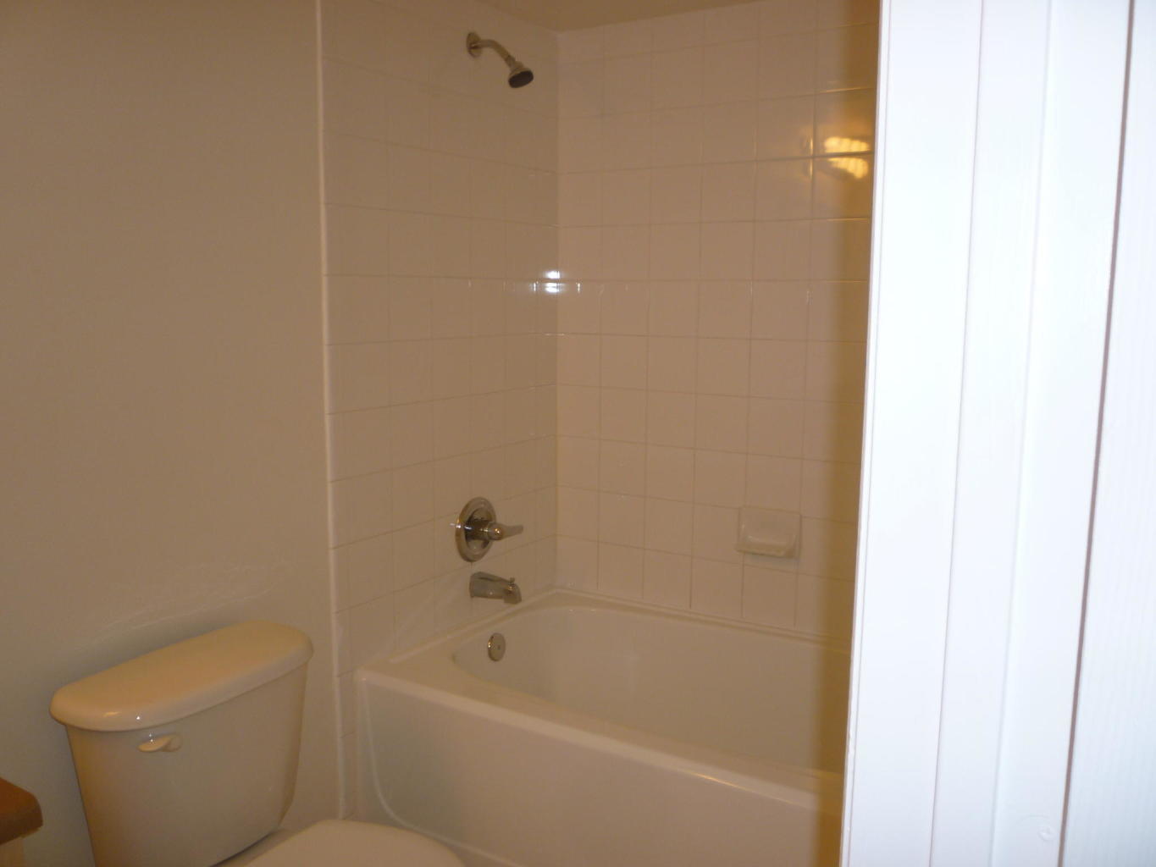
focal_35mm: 29
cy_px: 434
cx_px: 578
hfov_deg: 61.7
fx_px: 969
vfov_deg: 48.2
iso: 100
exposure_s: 1/30
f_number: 3.3
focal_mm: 5.2
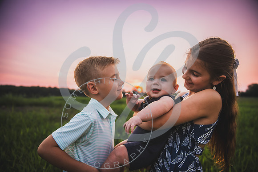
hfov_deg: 69.4
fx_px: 186
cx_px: 129
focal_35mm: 26
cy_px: 86
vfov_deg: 49.6
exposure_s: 1/1000
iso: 200
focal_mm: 26
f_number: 2.8
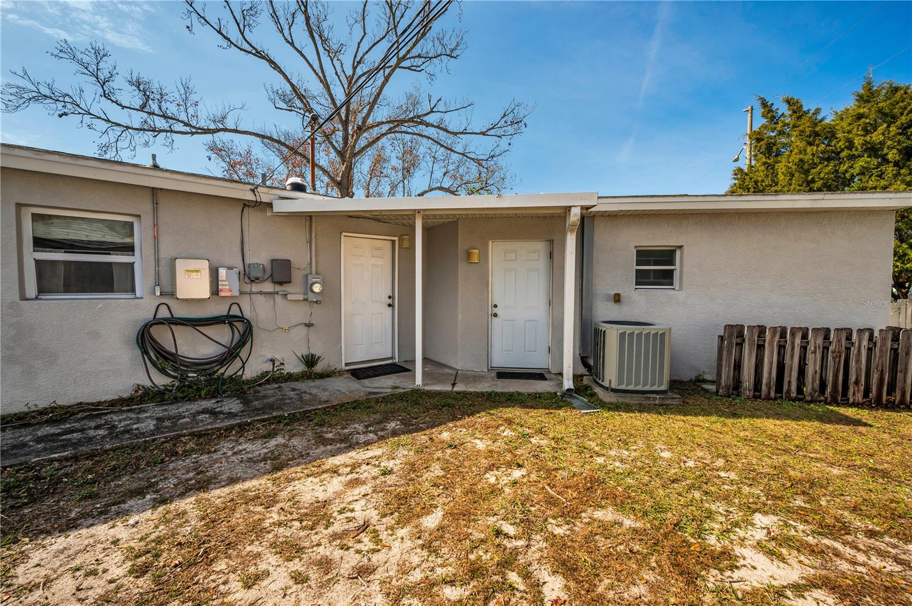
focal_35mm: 14
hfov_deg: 104.3
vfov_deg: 81.1
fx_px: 354
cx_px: 456
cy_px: 303
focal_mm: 14
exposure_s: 1/640
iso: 250
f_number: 10
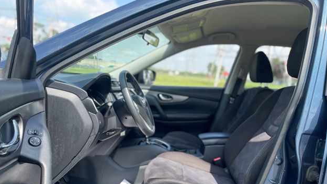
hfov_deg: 66.1
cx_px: 164
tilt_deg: -10.5
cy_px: 123
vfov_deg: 39.7
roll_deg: -5.0
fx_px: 252
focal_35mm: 29
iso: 50
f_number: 1.6
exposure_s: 1/647
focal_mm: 4.2
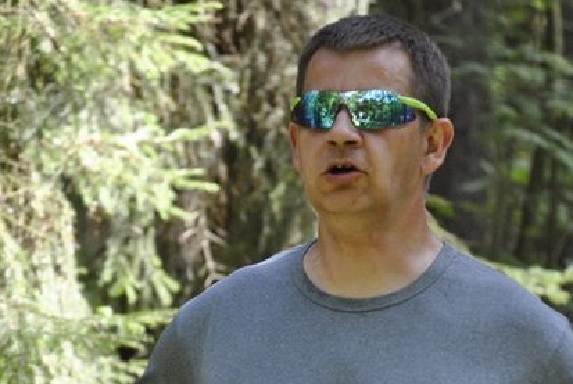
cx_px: 341
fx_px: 4369
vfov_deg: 5.0
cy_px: 234
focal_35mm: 274
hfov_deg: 7.5
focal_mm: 116
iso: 800
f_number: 4.8
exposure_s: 1/400
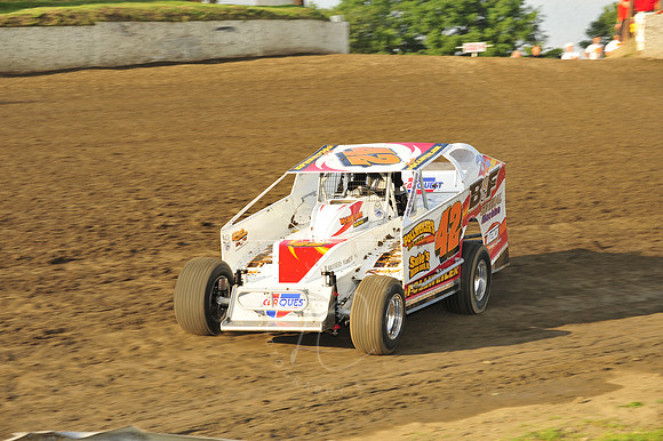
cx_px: 332
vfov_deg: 11.0
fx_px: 2301
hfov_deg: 16.4
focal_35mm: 125
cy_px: 220
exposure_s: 1/320
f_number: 9
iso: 400
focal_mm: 125
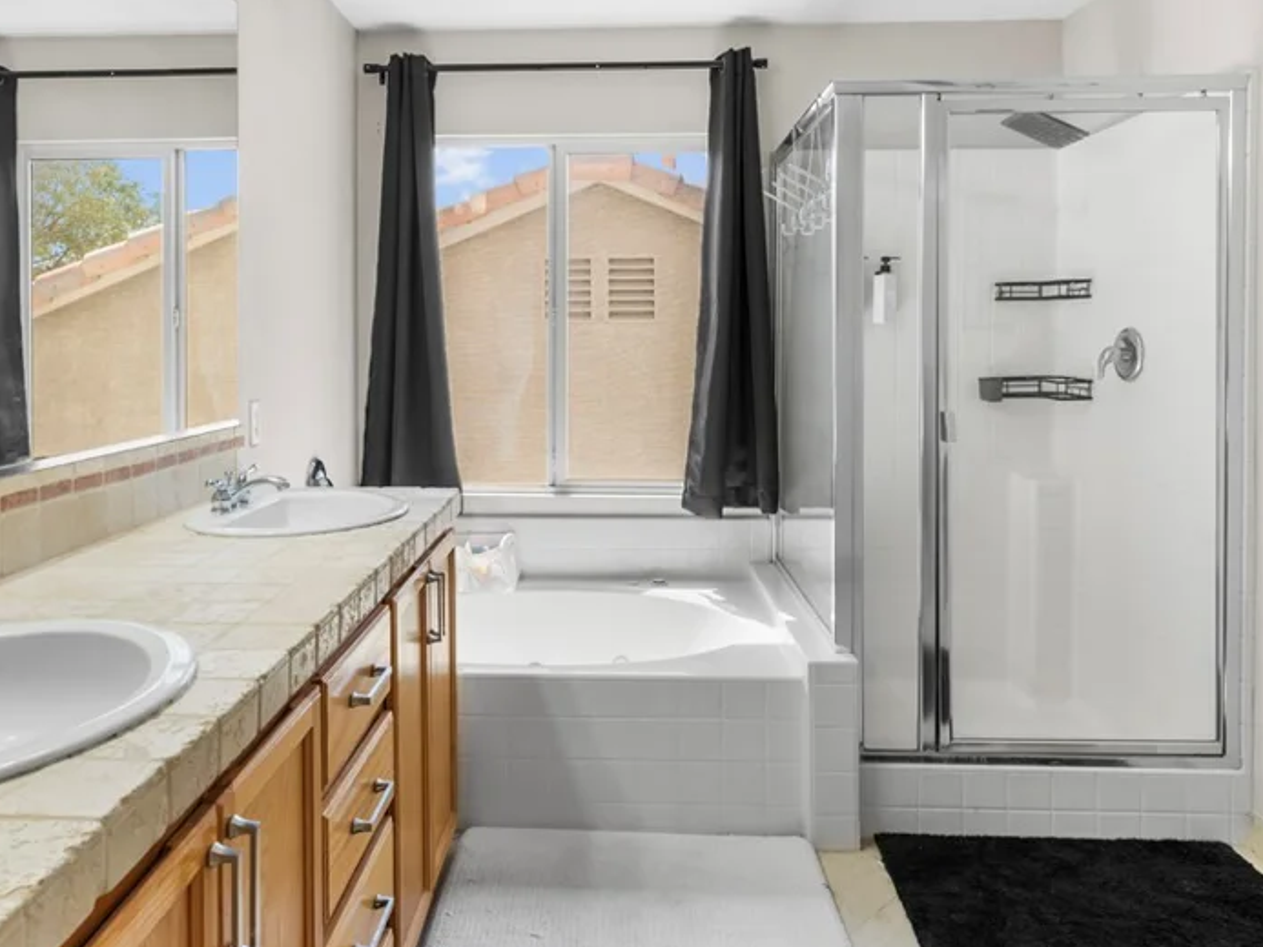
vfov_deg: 50.9
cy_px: 358
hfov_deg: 65.2
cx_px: 567
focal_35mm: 27
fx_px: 985
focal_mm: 19
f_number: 8
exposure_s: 1/8
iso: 400
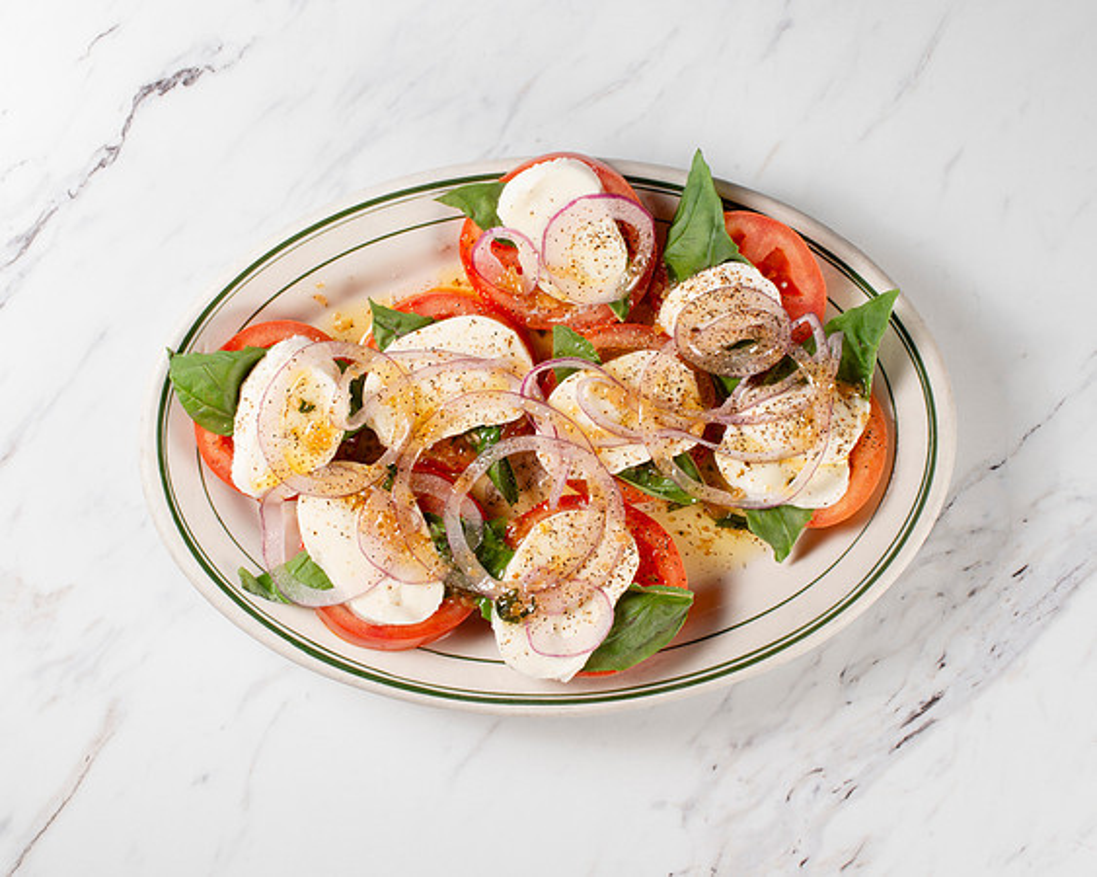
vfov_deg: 25.8
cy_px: 439
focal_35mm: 59
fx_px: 1910
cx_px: 523
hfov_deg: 32.0
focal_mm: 50
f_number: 13
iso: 200
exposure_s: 1/200
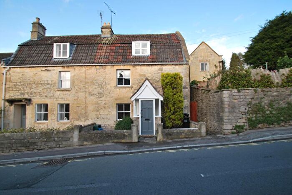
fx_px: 122
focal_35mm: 15
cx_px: 146
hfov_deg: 100.3
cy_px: 98
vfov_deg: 77.4
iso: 100
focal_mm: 10
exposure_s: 1/125
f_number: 5.6
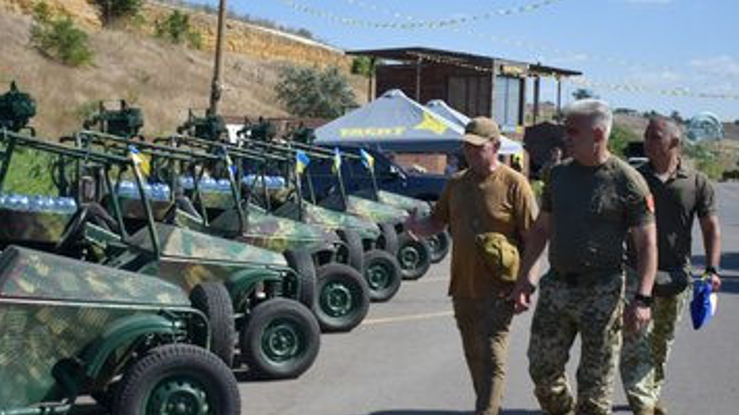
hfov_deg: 39.2
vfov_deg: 22.6
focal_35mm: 53
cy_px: 244
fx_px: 1038
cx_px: 343
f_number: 4
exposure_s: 1/1600
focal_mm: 30
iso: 200
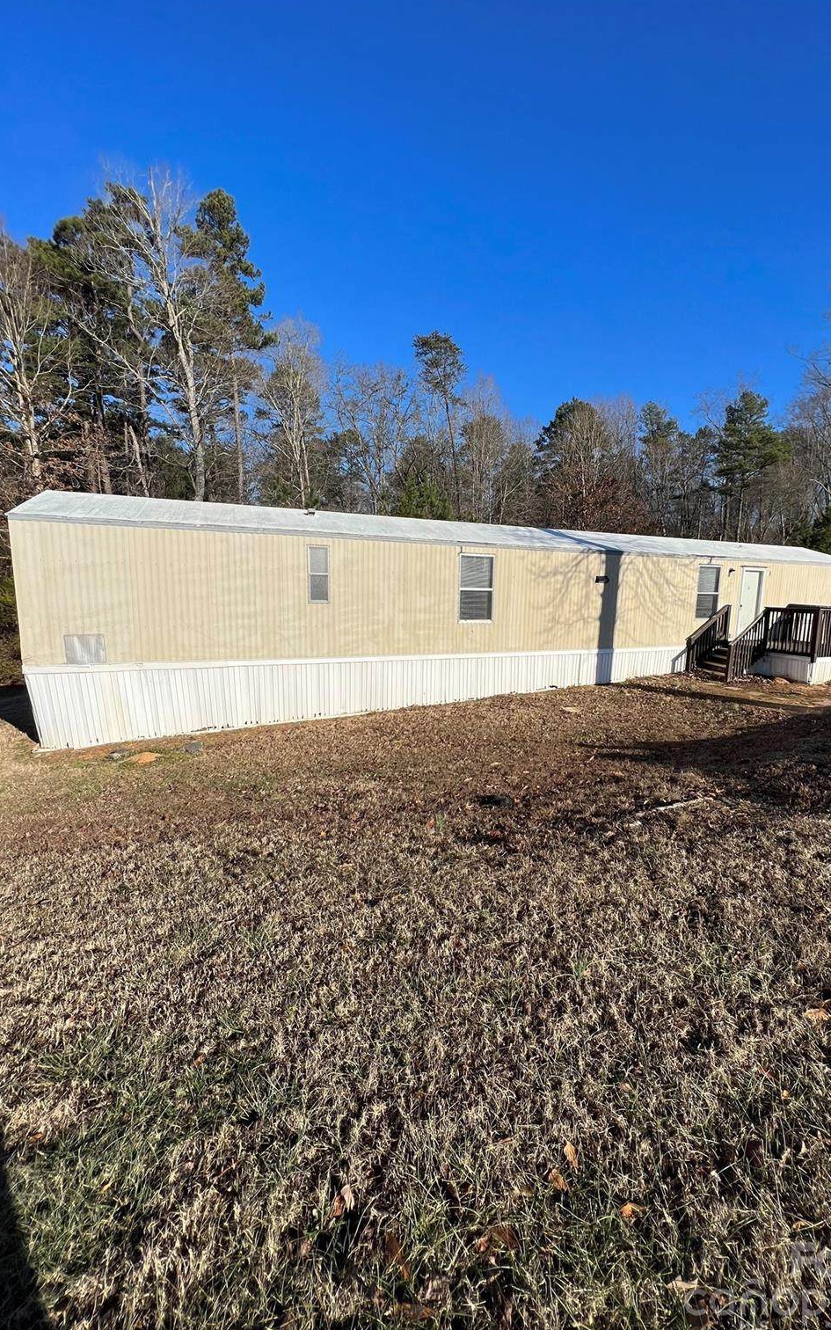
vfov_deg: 105.3
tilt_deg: -9.5
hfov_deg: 78.2
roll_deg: -2.2
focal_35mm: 14
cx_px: 475
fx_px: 507
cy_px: 664
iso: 32
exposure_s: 1/3040
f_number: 1.8
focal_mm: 1.57
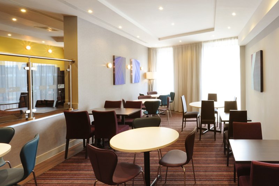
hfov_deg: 84.0
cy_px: 93
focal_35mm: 20
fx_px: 155
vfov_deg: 61.8
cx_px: 140
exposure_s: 5
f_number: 18
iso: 200
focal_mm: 20
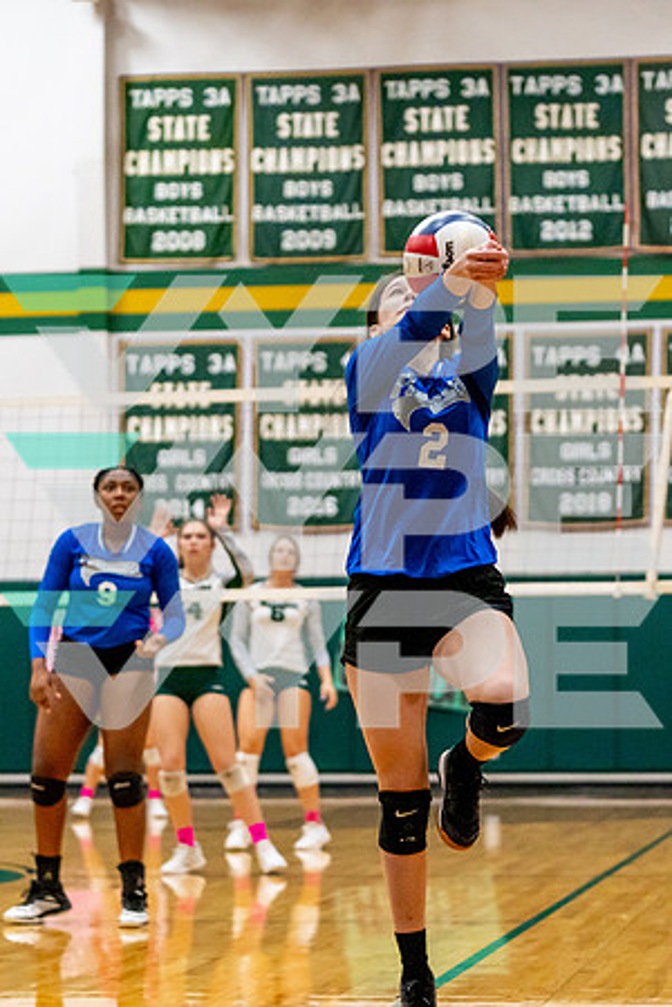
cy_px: 503
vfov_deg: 19.5
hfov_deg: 13.0
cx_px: 383
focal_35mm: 105
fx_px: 2940
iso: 2500
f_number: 2.8
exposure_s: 1/2500
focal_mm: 70
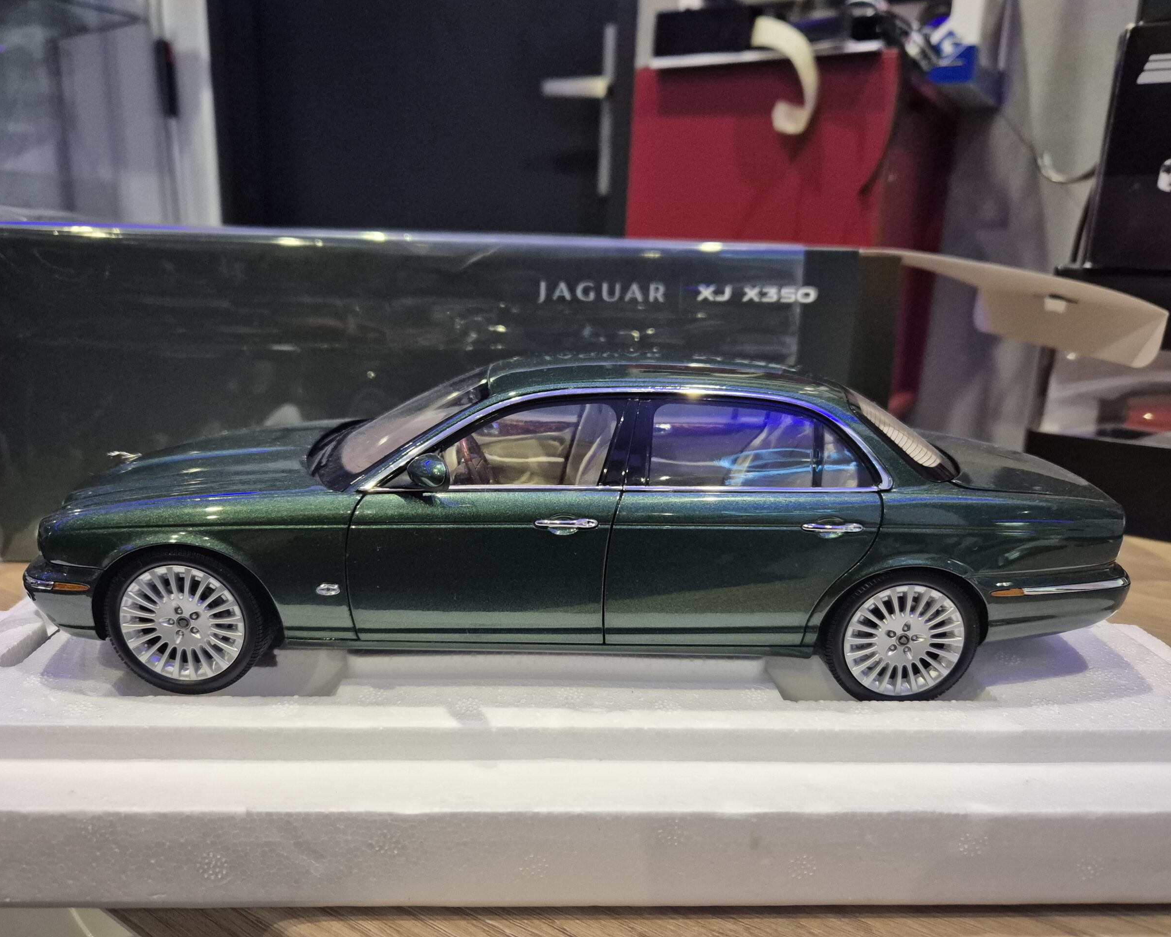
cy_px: 468
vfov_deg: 58.8
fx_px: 832
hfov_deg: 70.2
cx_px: 553
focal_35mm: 24
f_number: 1.8
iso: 1250
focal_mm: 5.4
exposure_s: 1/100
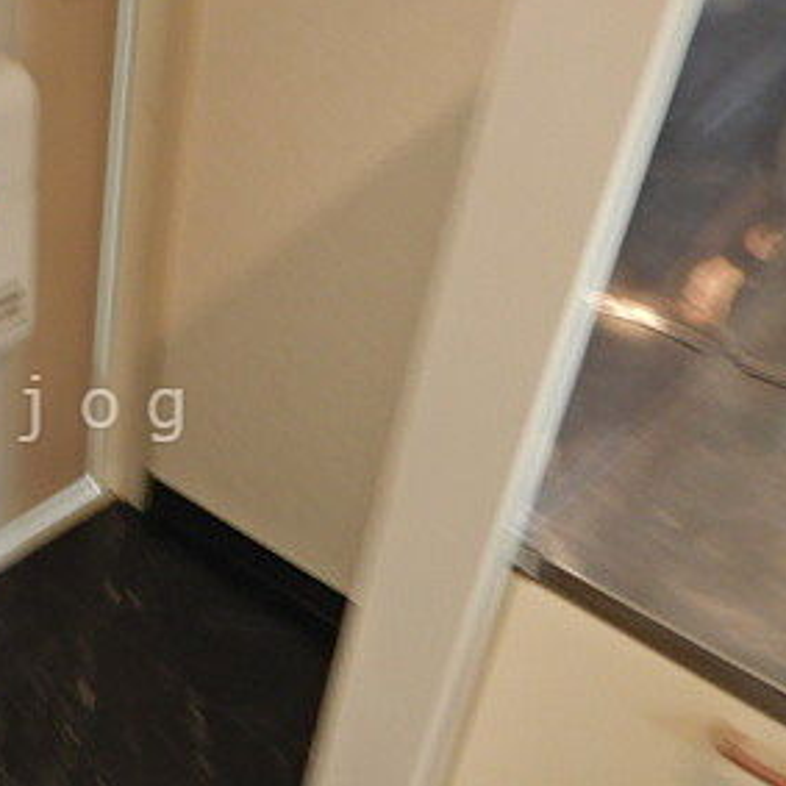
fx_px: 1233
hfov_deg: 32.6
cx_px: 8
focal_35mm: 48
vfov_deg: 35.4
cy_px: 408
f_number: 2.8
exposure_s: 1/1.3
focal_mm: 4.3
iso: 200
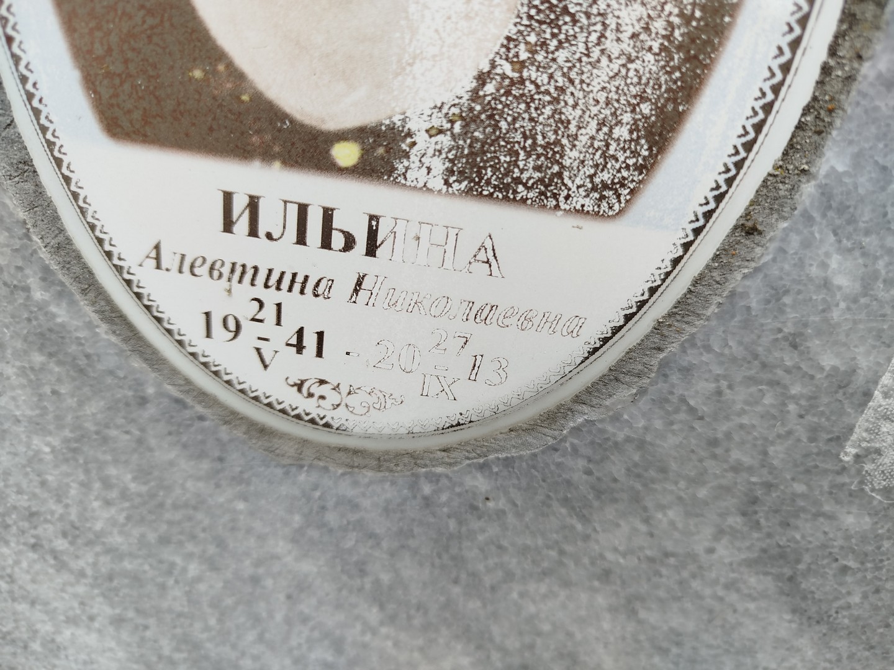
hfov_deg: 71.6
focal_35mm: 24
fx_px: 620
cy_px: 335
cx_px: 447
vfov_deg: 56.8
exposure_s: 1/127
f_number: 1.7
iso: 50
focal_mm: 5.31
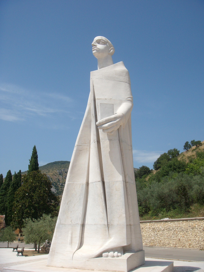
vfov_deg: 49.0
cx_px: 102
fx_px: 299
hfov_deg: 37.7
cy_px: 136
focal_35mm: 38
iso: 64
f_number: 5.7
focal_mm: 6.4
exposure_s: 1/588
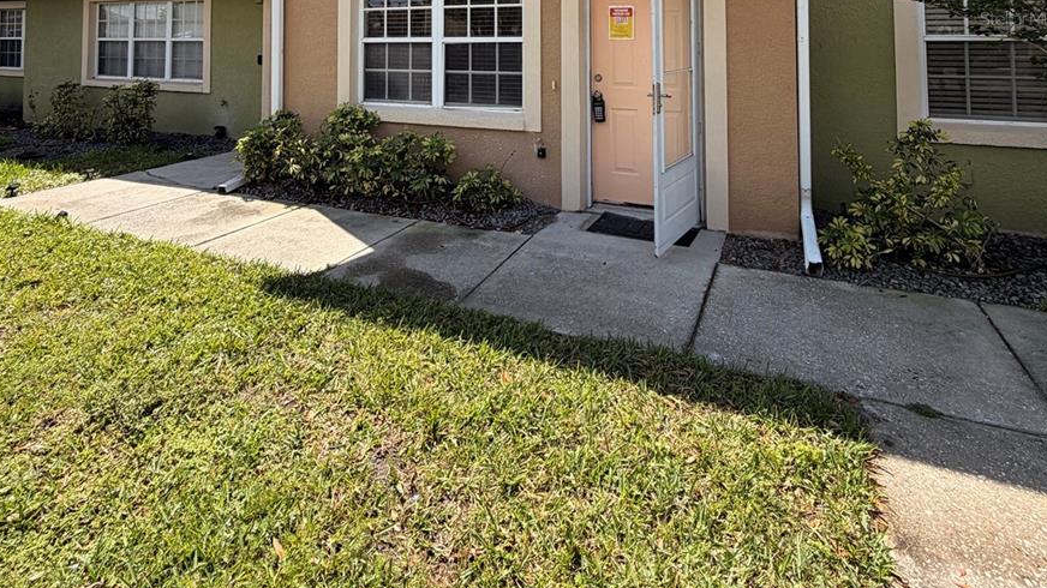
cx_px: 525
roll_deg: -0.2
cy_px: 18
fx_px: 583
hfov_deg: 83.9
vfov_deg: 46.1
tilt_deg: +3.0
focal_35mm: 21
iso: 32
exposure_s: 1/770
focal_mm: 2.22
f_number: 2.2
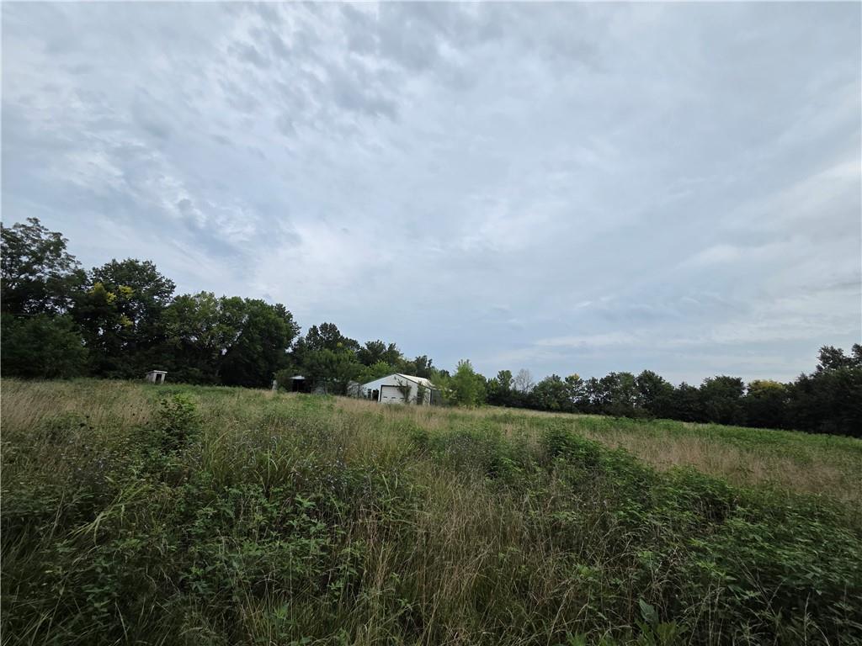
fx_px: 324
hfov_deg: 106.2
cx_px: 431
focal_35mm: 13
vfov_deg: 89.9
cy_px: 323
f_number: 2.2
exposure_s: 1/2579
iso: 50
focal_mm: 2.2
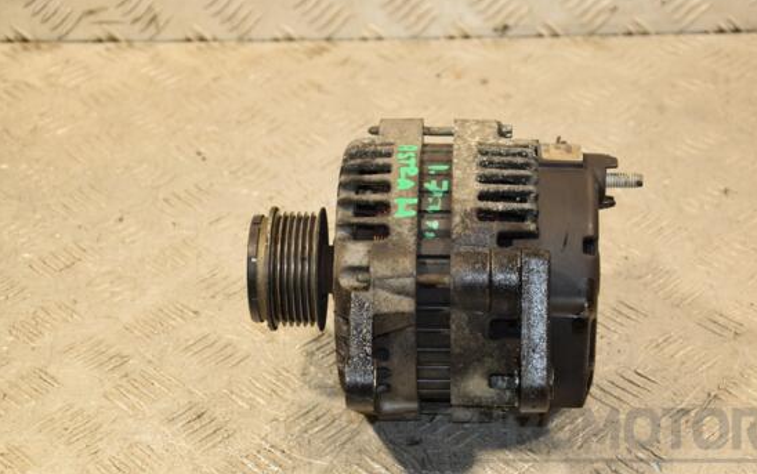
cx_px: 412
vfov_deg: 15.0
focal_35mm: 87
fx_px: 1796
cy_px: 245
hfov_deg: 23.8
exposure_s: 1/100
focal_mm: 52
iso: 800
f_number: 5
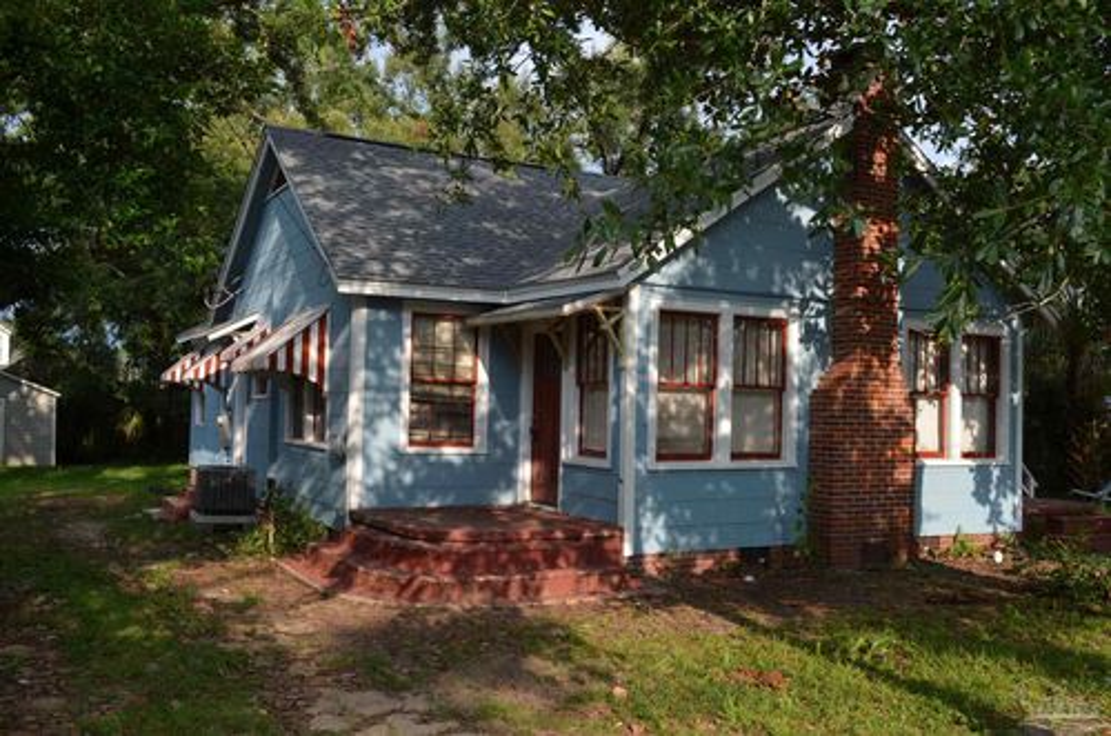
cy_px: 368
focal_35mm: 33
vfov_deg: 39.8
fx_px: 1016
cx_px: 556
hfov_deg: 57.3
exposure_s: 1/250
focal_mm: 22
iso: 200
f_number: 8
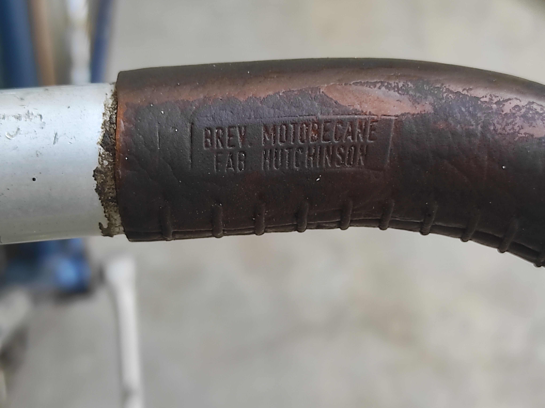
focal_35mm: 25
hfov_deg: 69.4
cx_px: 272
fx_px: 393
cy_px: 204
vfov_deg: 54.8
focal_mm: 5.43
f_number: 1.89
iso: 100
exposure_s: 1/151
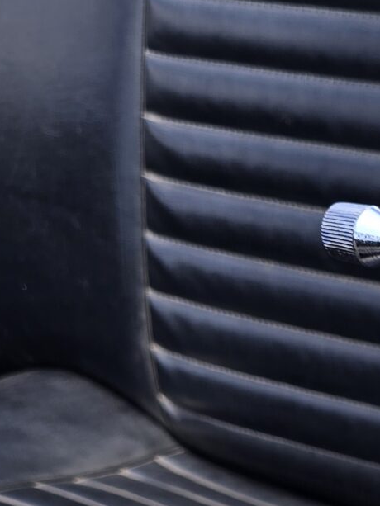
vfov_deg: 18.3
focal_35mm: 96
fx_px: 1405
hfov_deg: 13.6
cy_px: 745
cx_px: 701
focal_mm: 6.3
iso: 12
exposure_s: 1/267
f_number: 1.7
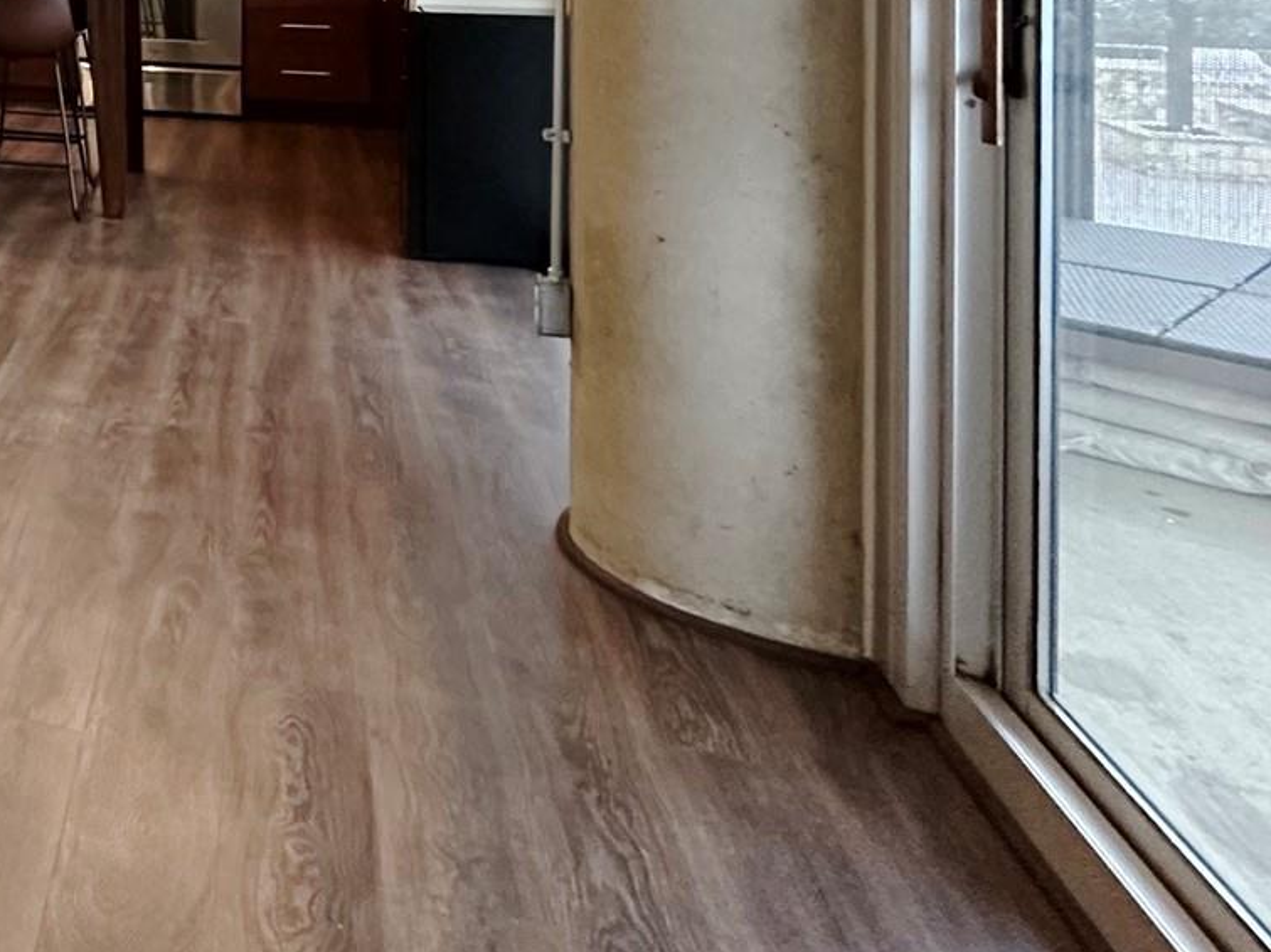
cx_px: -397
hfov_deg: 34.2
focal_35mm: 38
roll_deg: +0.5
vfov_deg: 32.2
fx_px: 1395
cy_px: -146
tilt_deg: +0.7
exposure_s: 1/60
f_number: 2.2
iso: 500
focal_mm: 2.22
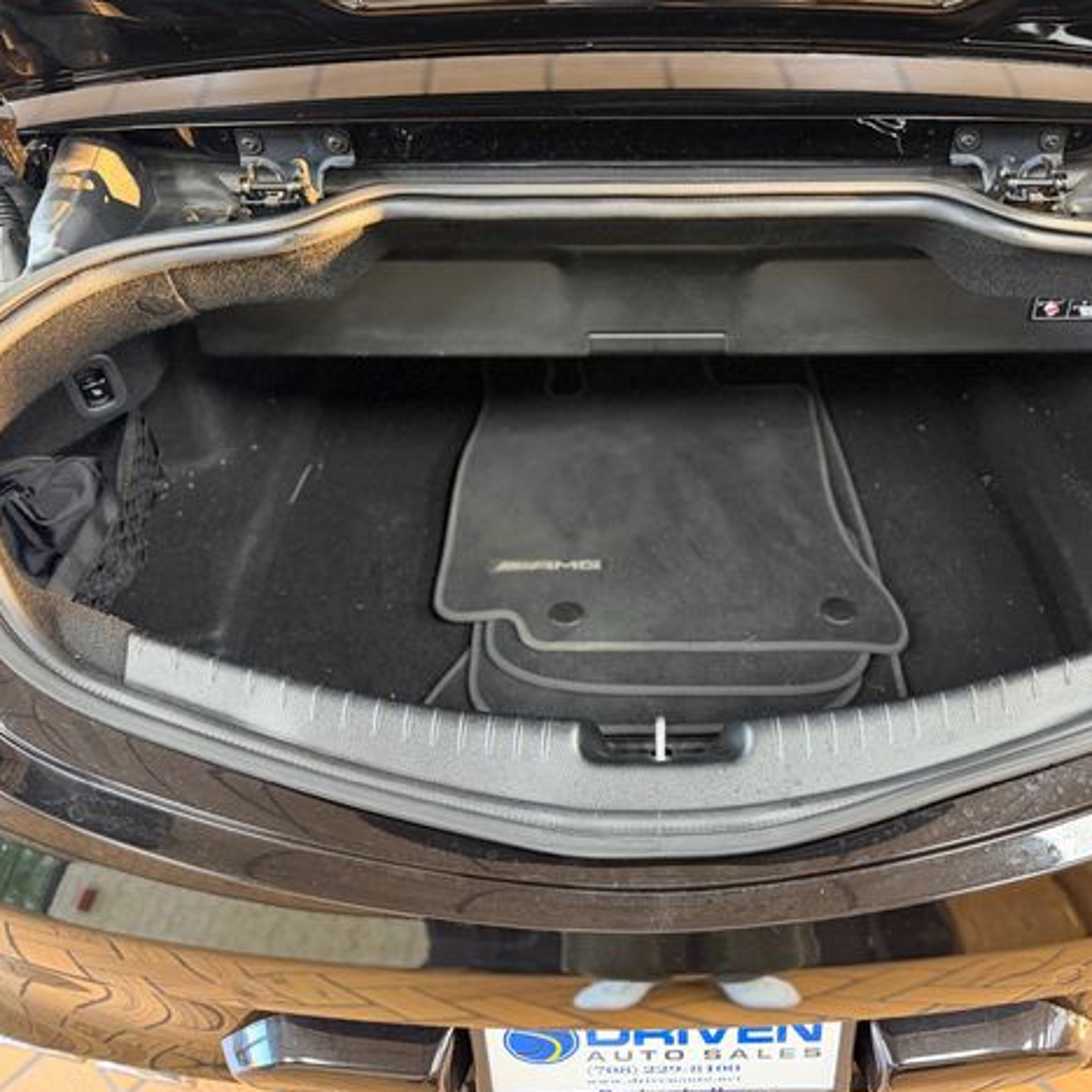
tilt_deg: -45.8
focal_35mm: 29
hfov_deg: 55.1
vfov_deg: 55.6
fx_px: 1035
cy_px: 539
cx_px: 667
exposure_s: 1/40
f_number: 1.78
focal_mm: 6.76
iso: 800
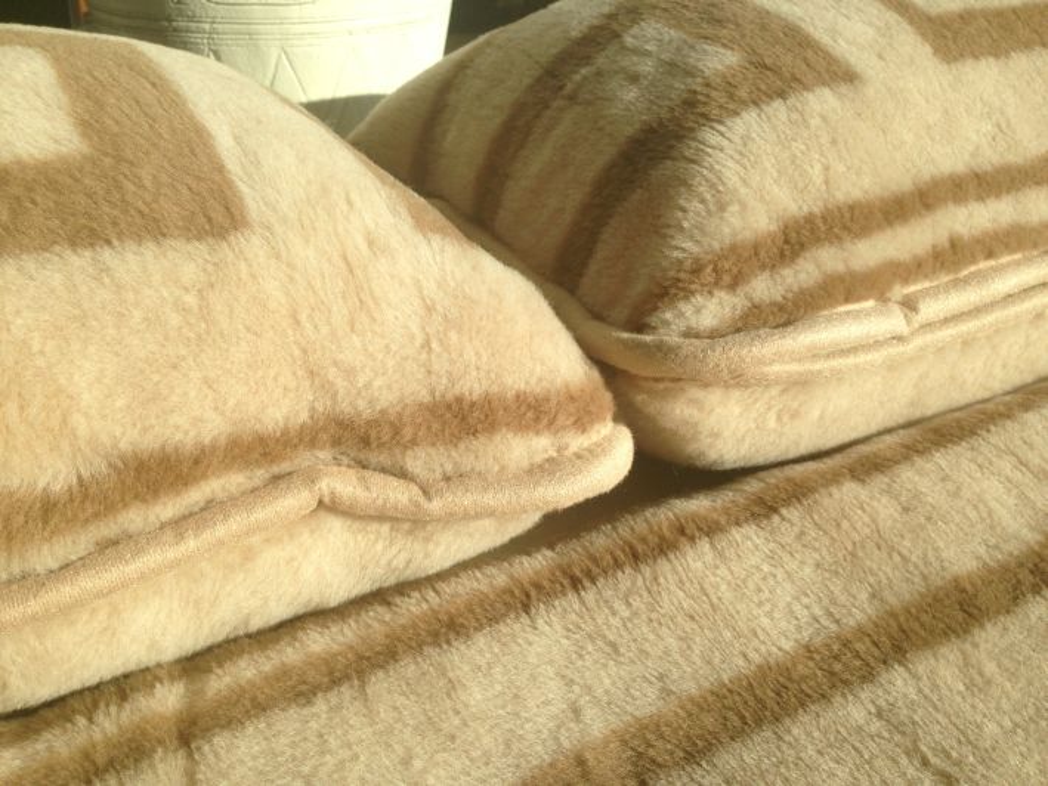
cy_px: 393
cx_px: 524
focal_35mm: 33
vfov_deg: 43.0
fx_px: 999
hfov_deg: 55.3
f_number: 2.4
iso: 50
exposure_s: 1/1232
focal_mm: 4.13
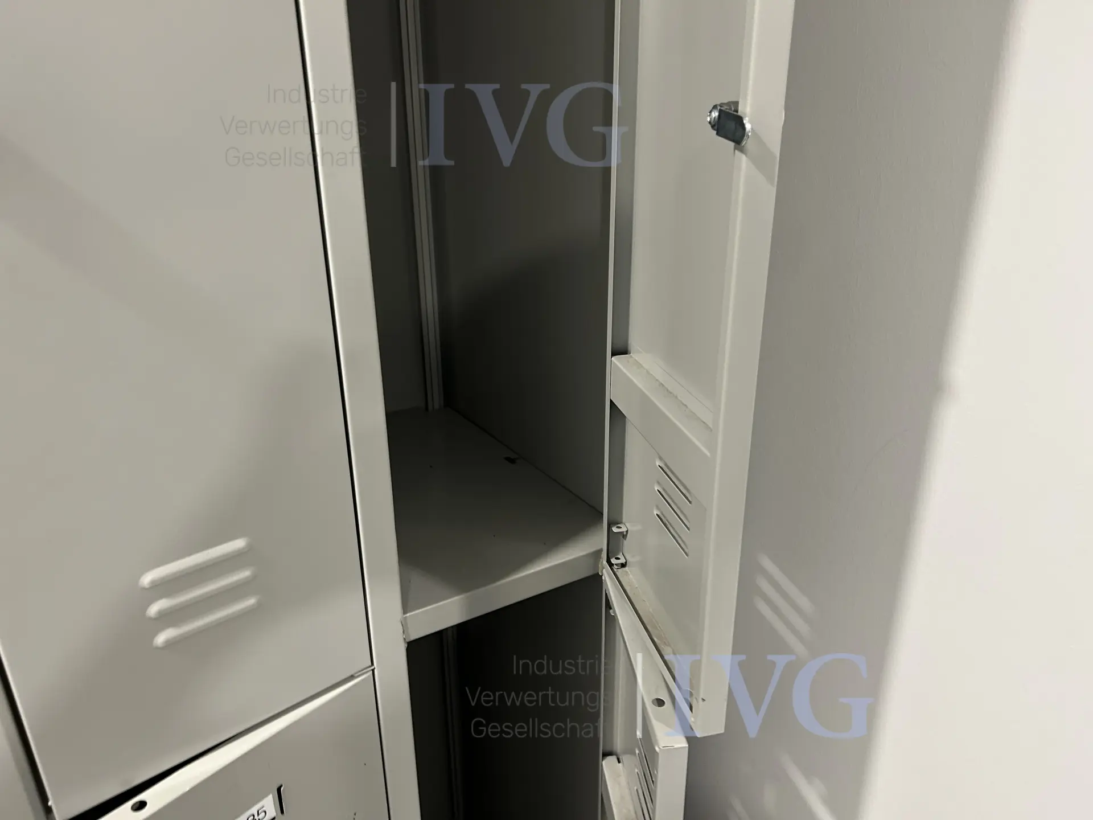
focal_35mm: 26
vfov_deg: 53.1
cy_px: 410
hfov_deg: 67.3
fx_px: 821
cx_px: 546
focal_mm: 5.7
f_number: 1.5
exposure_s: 1/50
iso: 200
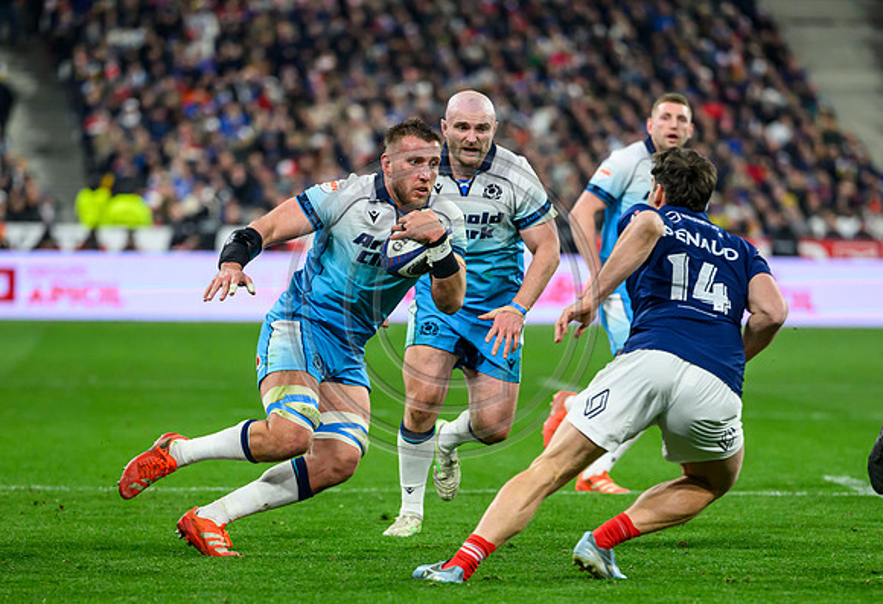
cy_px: 411
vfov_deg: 4.3
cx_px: 383
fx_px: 8043
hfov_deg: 6.3
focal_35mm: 325
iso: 2000
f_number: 3.2
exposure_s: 1/1250
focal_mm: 200
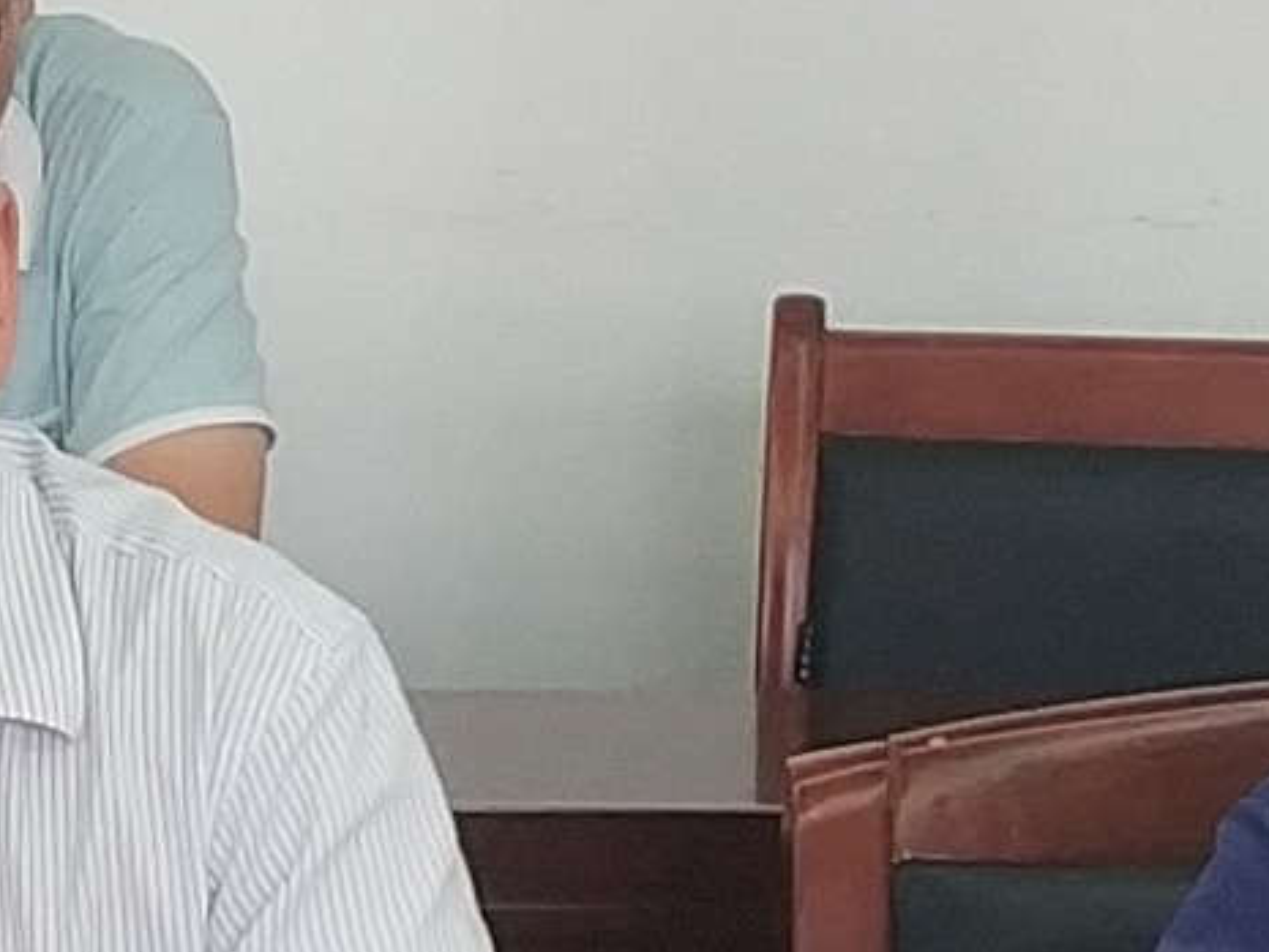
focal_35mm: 110
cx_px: -246
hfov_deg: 17.1
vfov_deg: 13.4
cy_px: 821
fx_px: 4034
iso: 171
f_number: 2
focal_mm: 4.5
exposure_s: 1/33
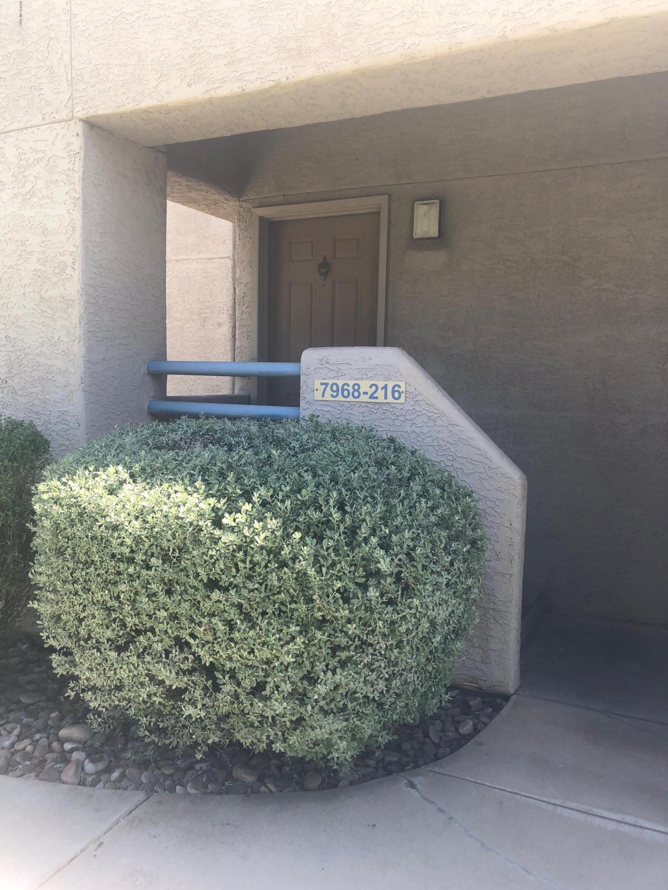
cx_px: 334
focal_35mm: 28
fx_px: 720
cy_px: 445
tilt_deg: -3.9
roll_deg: +0.1
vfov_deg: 63.4
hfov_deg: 49.7
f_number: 1.8
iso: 20
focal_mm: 3.99
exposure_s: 1/340
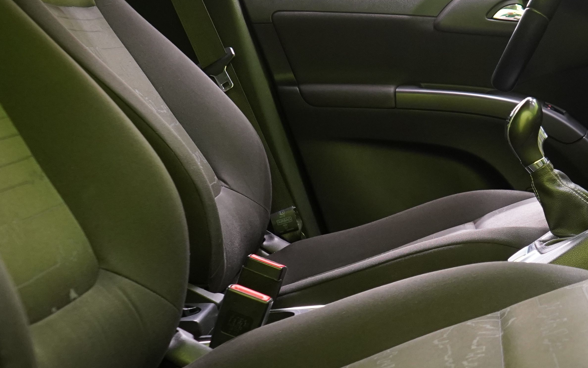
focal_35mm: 72
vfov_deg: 18.1
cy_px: 200
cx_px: 540
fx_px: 1154
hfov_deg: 27.5
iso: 2500
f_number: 5
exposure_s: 1/20
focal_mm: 28
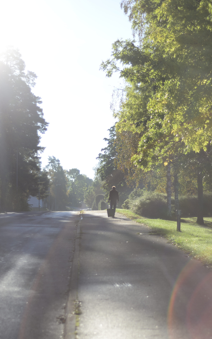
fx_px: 712
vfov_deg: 26.8
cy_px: 170
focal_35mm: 77
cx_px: 118
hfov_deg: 16.9
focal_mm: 50
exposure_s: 1/4000
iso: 100
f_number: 1.8
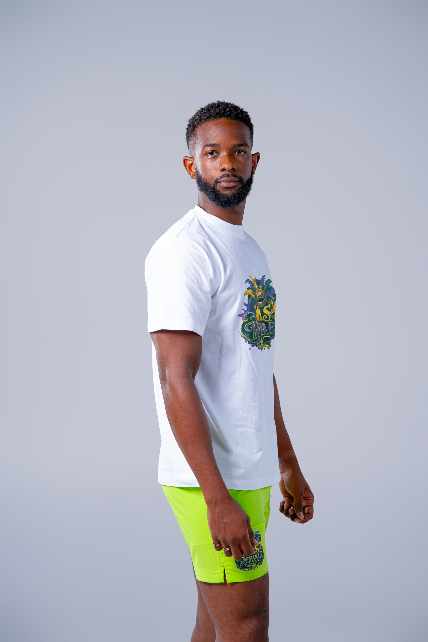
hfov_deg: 16.1
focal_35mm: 85
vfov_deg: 23.9
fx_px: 1515
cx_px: 214
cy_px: 321
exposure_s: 1/100
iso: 100
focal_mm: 85
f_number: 4.5
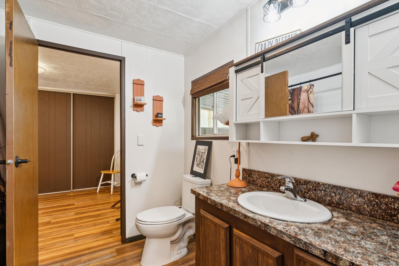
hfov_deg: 89.6
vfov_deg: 67.0
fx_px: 201
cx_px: 209
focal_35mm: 18
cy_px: 140
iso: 400
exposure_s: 1/2.5
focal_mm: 16.1
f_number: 13
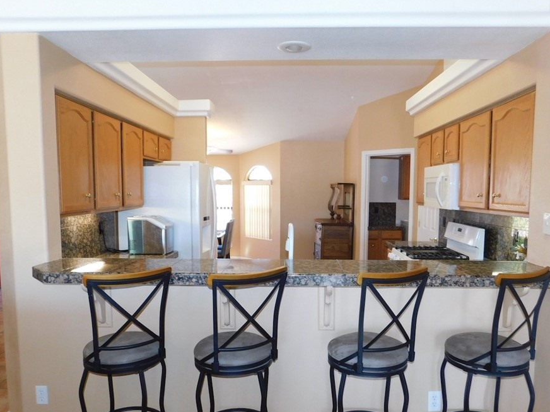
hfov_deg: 65.3
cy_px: 229
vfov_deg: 51.2
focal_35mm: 27
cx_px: 279
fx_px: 429
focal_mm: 4
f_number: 3
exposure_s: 1/30
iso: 200
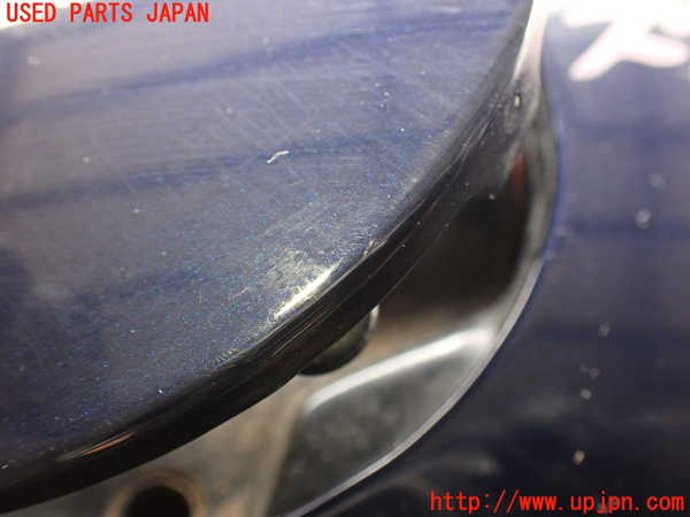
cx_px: 345
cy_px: 258
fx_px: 718
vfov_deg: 39.7
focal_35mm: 36
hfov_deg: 51.4
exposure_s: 1/40
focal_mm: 6.37
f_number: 2.5
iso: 320
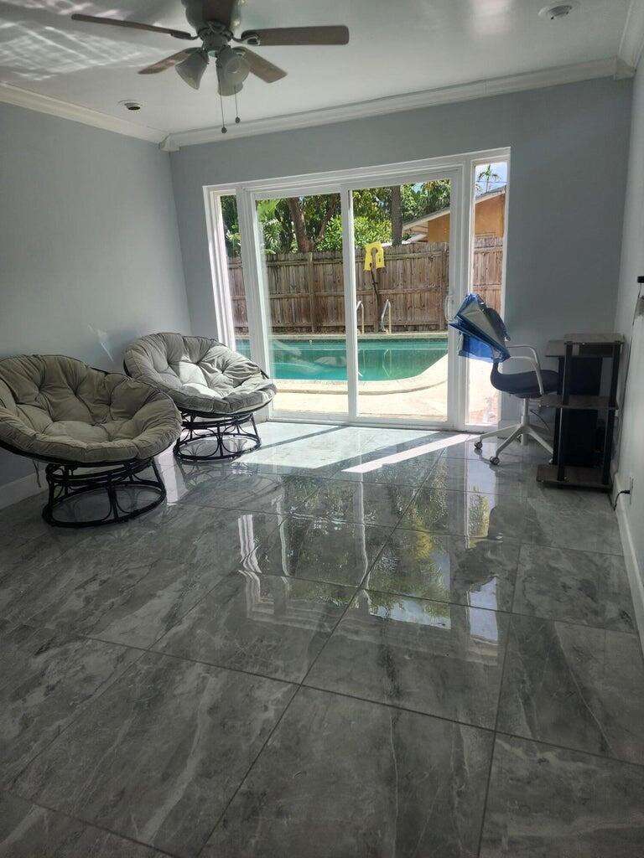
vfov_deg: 73.9
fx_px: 571
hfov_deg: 58.9
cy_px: 429
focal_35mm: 23
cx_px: 322
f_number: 1.8
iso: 12
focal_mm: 6.4
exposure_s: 1/470
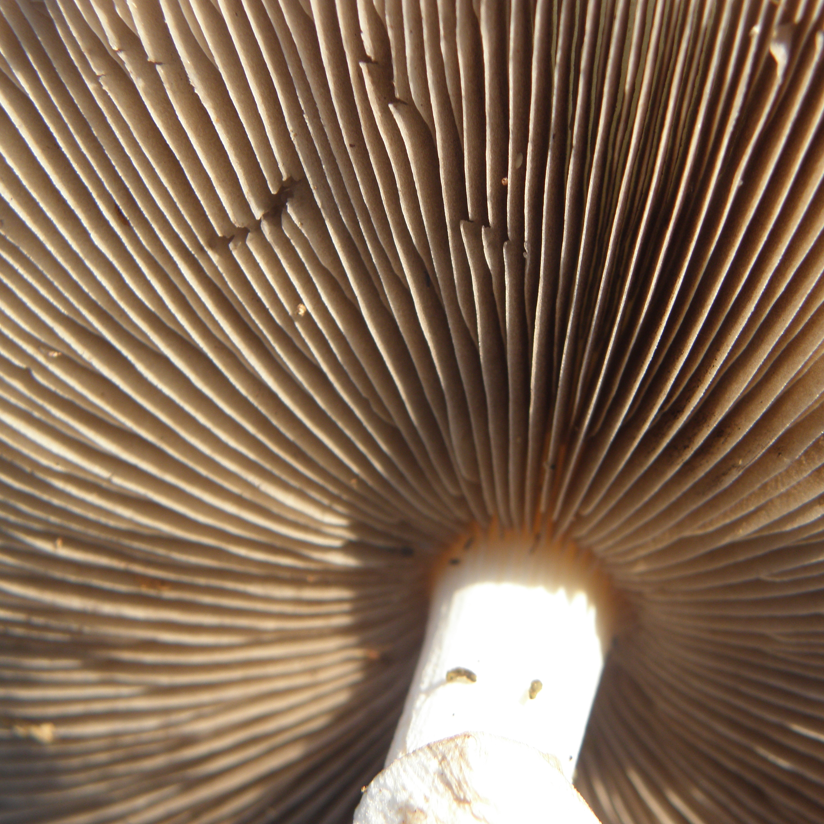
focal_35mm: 61
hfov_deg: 28.2
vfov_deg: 28.2
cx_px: 413
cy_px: 416
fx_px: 1643
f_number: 4
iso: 64
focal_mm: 9.22
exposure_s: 1/160
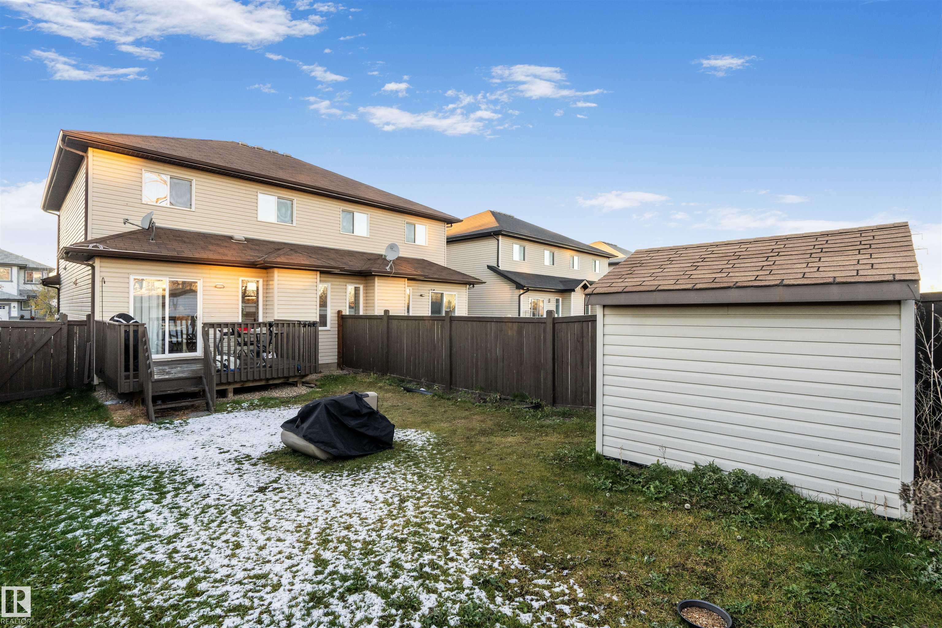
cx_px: 471
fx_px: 432
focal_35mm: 16
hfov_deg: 95.0
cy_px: 314
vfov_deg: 72.1
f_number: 8
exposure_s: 1/20
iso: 200
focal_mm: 11
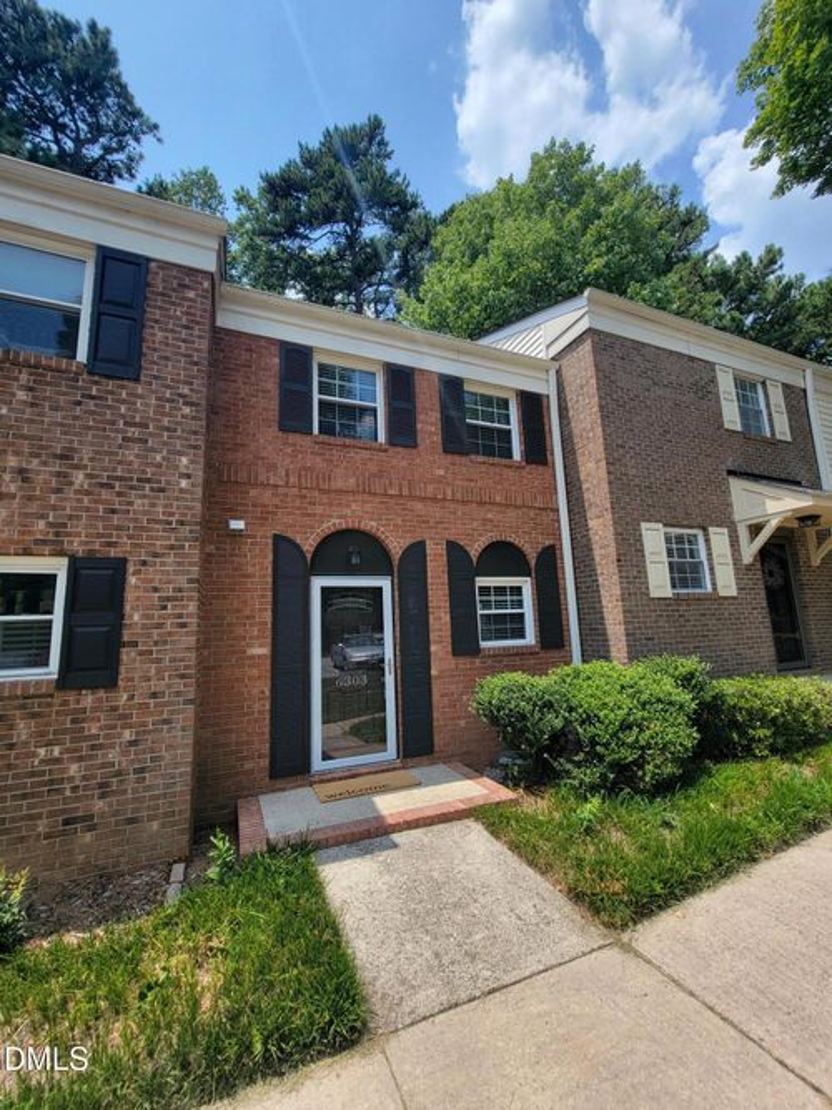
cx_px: 416
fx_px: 417
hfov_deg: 89.9
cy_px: 555
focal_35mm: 13
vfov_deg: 106.2
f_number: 2.2
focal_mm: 2.2
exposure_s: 1/1488
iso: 50
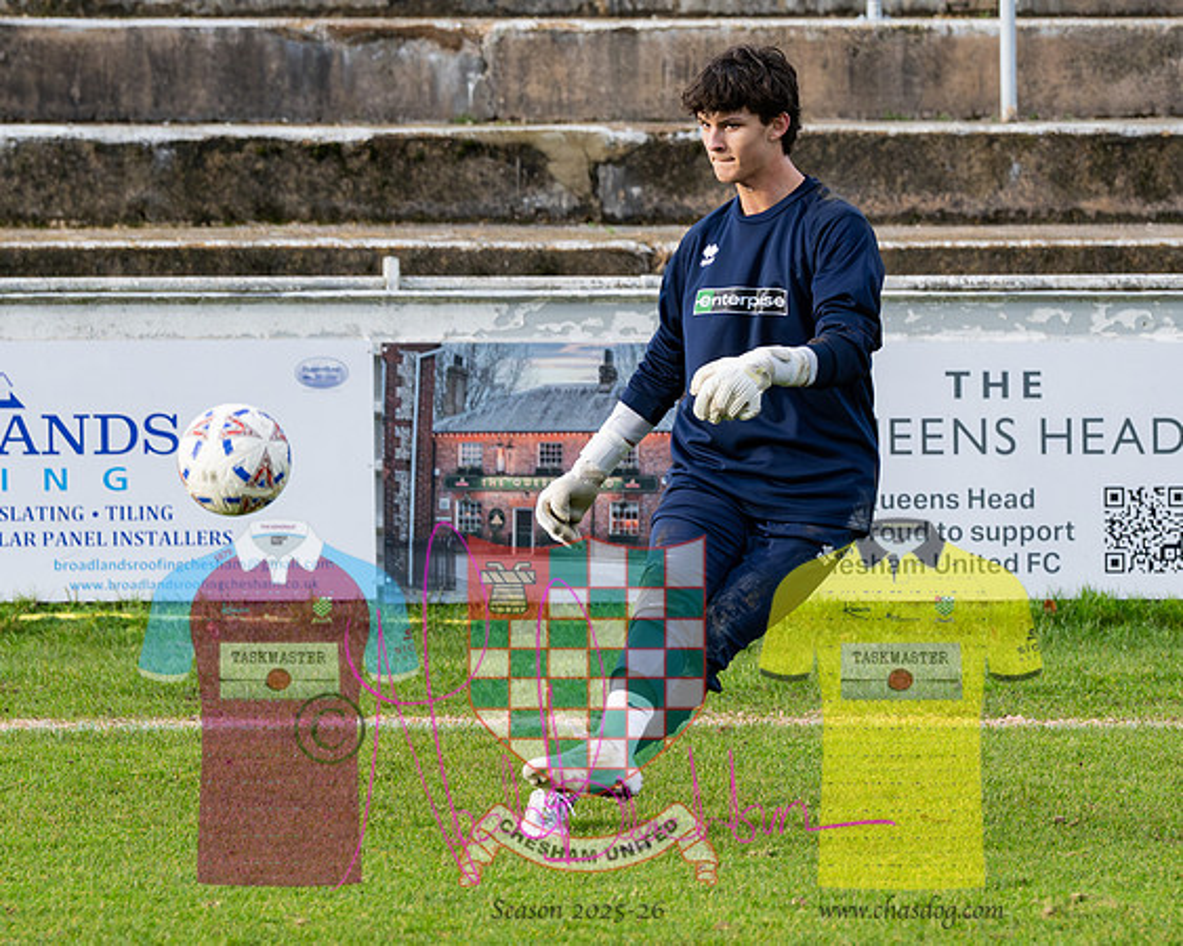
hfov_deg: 6.0
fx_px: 11378
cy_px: 501
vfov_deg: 4.8
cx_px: 687
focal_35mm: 325
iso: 1000
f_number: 4.5
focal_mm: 135
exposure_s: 1/2000
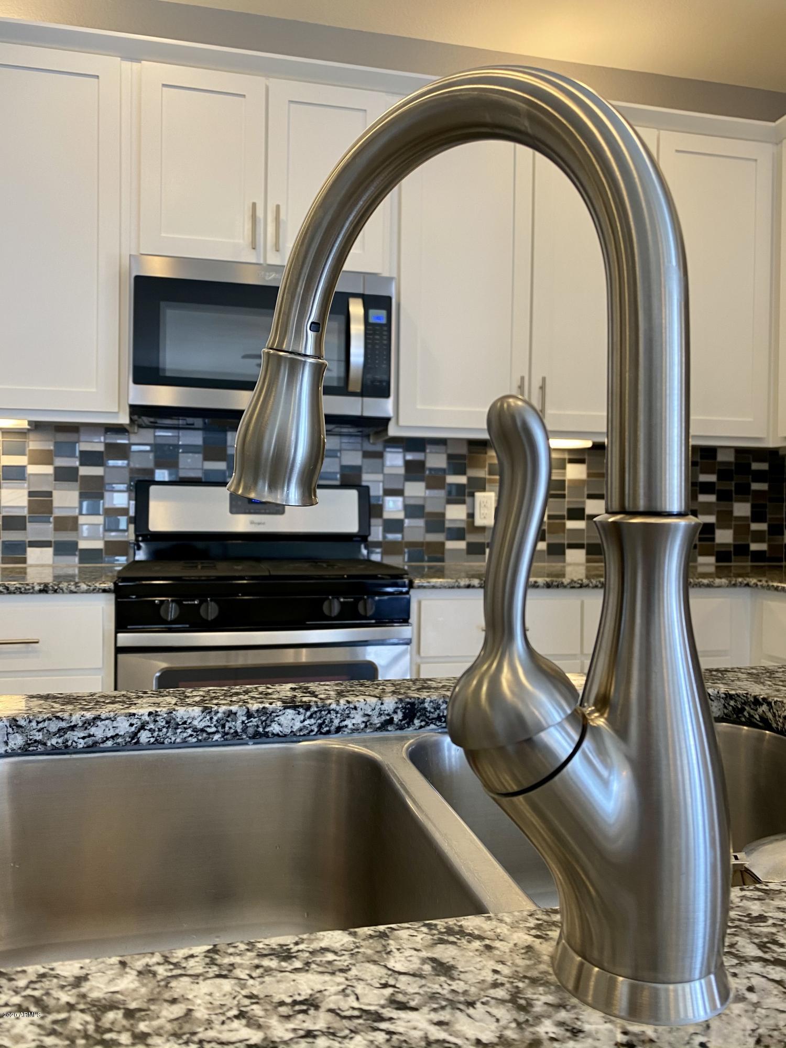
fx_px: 787
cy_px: 524
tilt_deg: +0.3
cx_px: 393
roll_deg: -0.8
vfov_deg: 67.3
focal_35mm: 26
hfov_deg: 53.1
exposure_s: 1/60
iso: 80
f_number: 1.8
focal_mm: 4.25
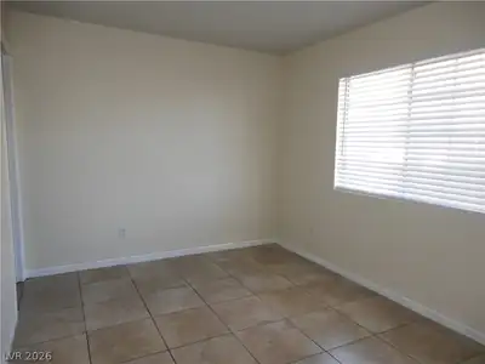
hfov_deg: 71.6
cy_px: 182
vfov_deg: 56.8
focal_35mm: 24
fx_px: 336
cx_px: 242
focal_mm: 4.3
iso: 180
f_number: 3.4
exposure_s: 1/30
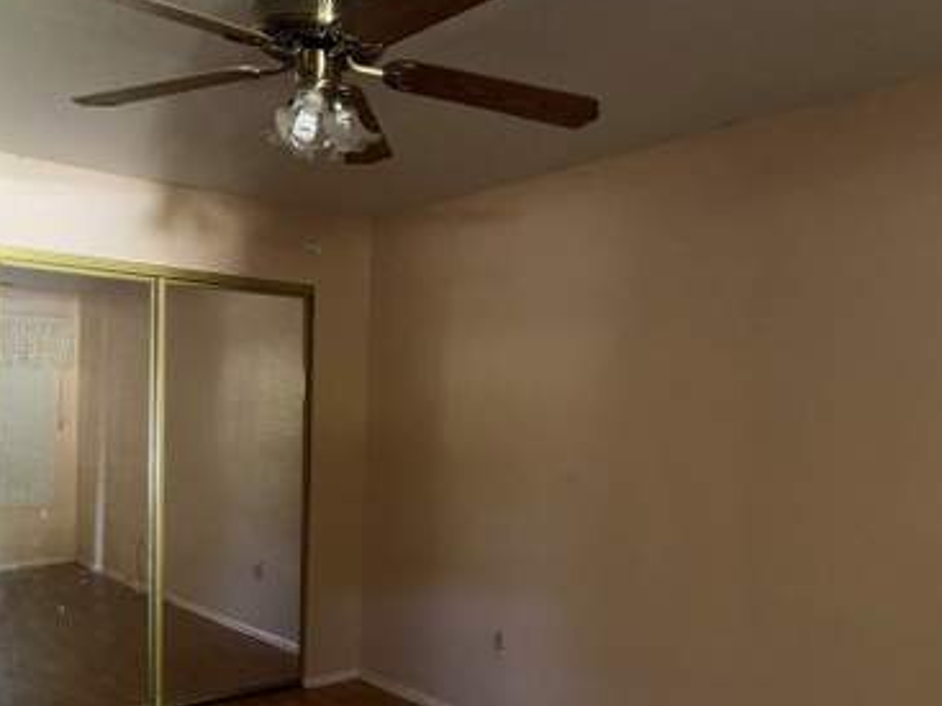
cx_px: 485
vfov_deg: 41.5
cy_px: 431
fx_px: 925
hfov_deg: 54.0
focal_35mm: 34
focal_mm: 4.25
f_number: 1.8
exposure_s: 1/30
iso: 800
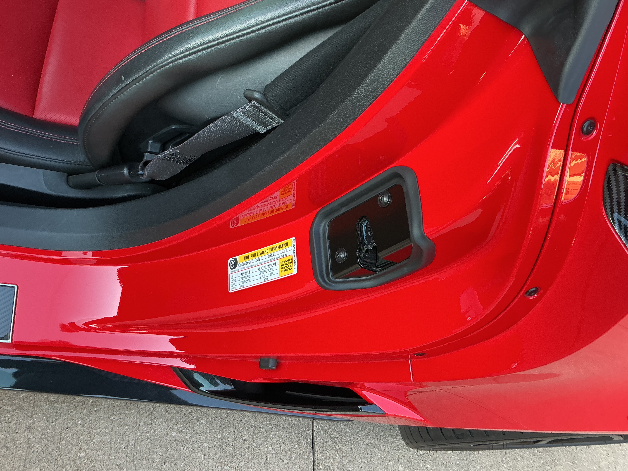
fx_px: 526
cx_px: 314
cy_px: 236
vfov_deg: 48.2
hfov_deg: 61.7
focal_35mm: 29
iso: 80
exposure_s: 1/60
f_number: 1.8
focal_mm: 3
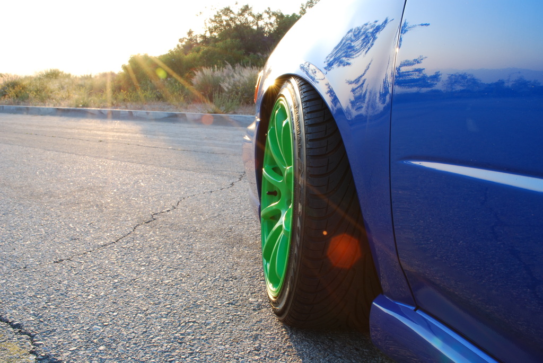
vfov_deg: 40.1
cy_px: 182
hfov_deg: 57.2
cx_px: 272
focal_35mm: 33
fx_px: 498
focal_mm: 22
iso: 100
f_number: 16
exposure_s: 1/4
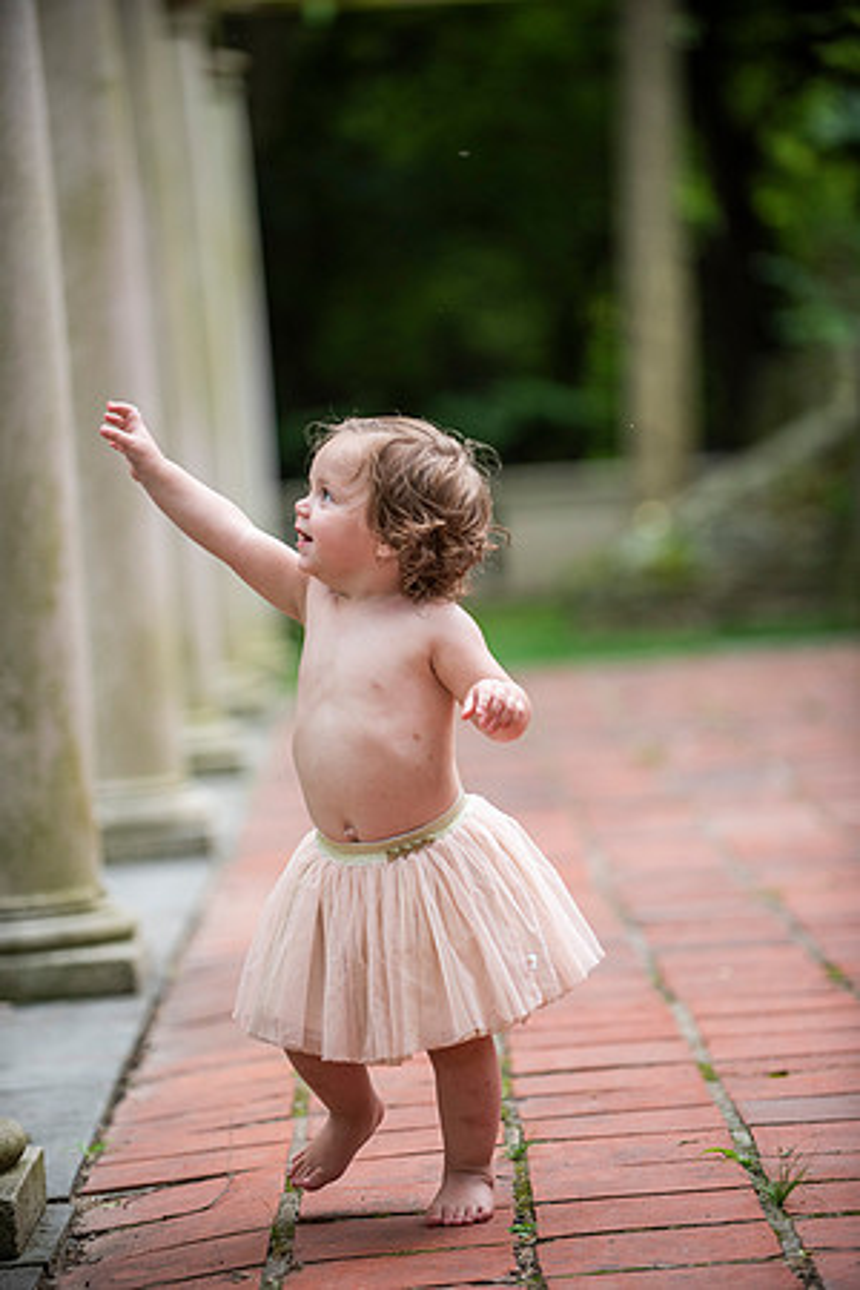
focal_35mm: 150
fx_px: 5375
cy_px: 645
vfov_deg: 13.7
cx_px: 430
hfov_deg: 9.1
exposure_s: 1/1250
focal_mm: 150
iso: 640
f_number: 2.8
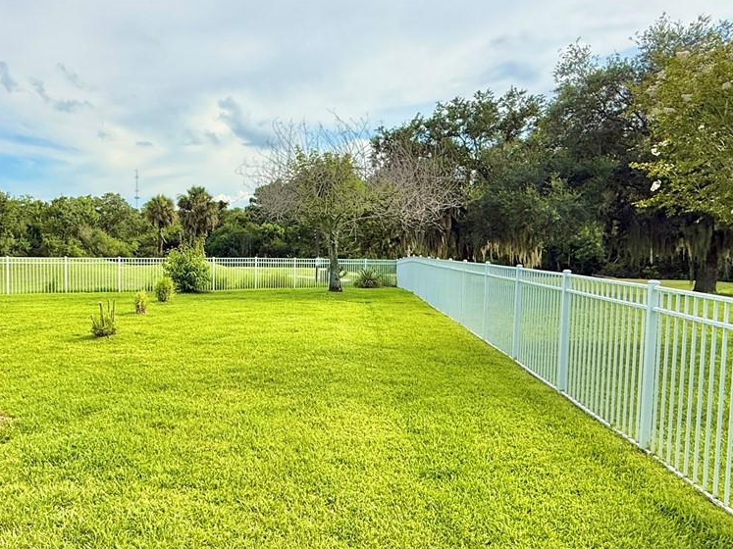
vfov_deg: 46.8
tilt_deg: -2.7
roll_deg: +0.3
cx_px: 183
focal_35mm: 30
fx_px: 635
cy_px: 294
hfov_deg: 57.0
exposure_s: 1/1613
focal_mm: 2.22
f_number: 2.2
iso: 50
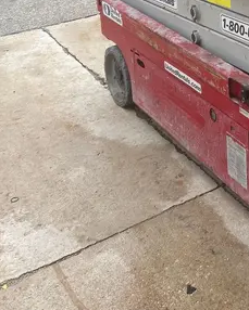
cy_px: -57
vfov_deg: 26.1
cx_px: 295
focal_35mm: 65
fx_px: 598
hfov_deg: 21.9
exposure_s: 1/1079
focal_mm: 5.7
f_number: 1.5
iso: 50
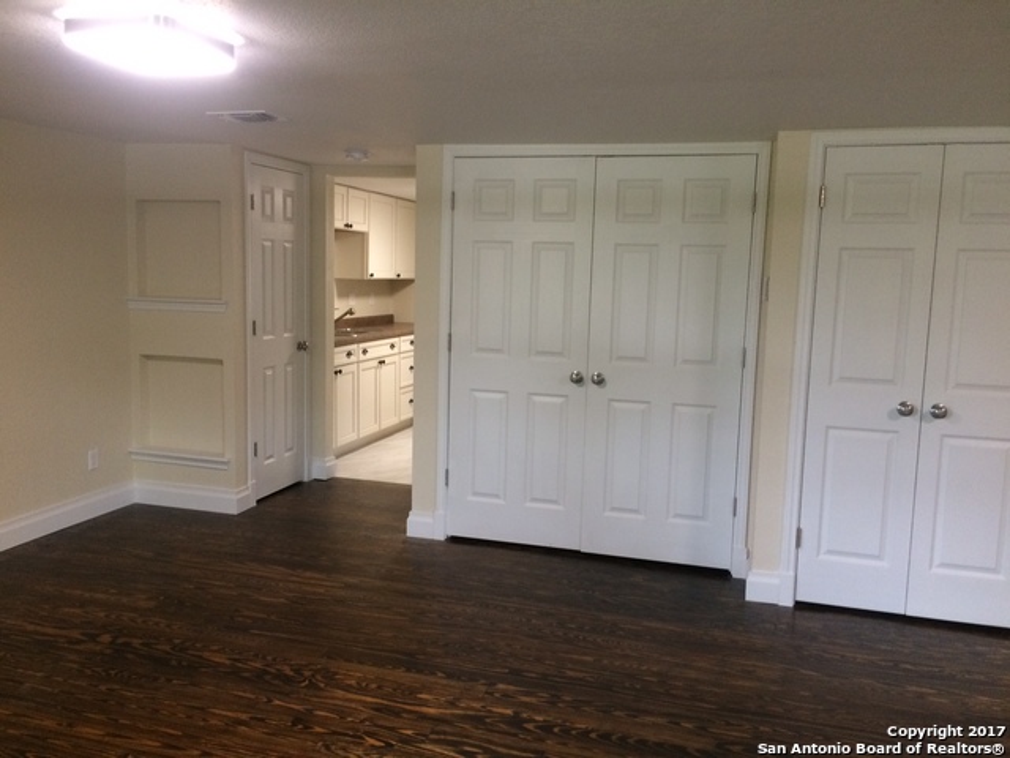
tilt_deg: -5.7
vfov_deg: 48.2
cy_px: 379
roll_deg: -1.9
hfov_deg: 61.7
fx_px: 846
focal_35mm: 29
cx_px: 505
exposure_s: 1/30
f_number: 2.2
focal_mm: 4.15
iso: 200
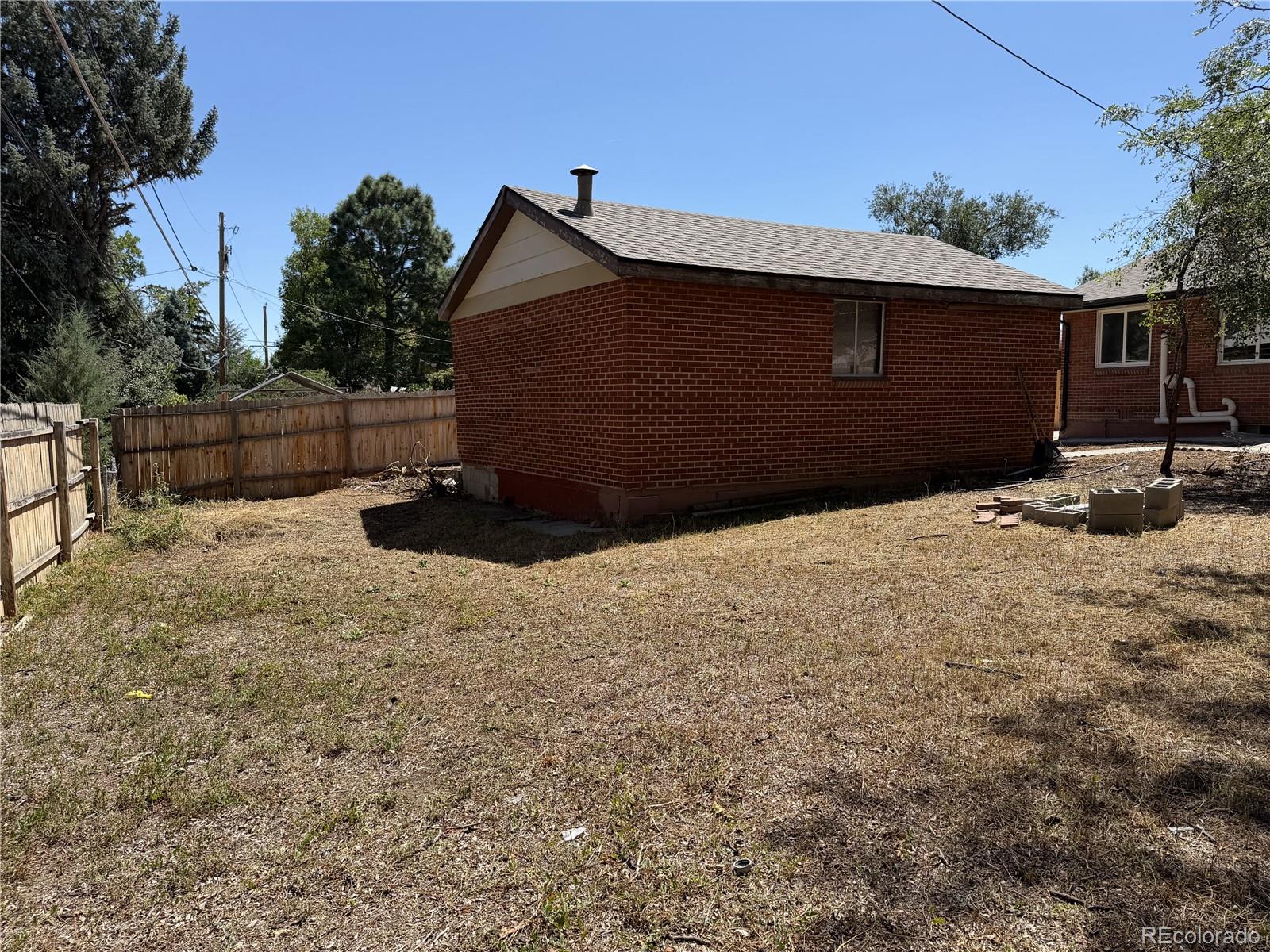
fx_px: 881
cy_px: 476
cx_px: 635
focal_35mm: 24
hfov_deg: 71.6
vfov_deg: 56.8
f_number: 1.78
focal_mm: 6.76
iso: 80
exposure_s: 1/3425
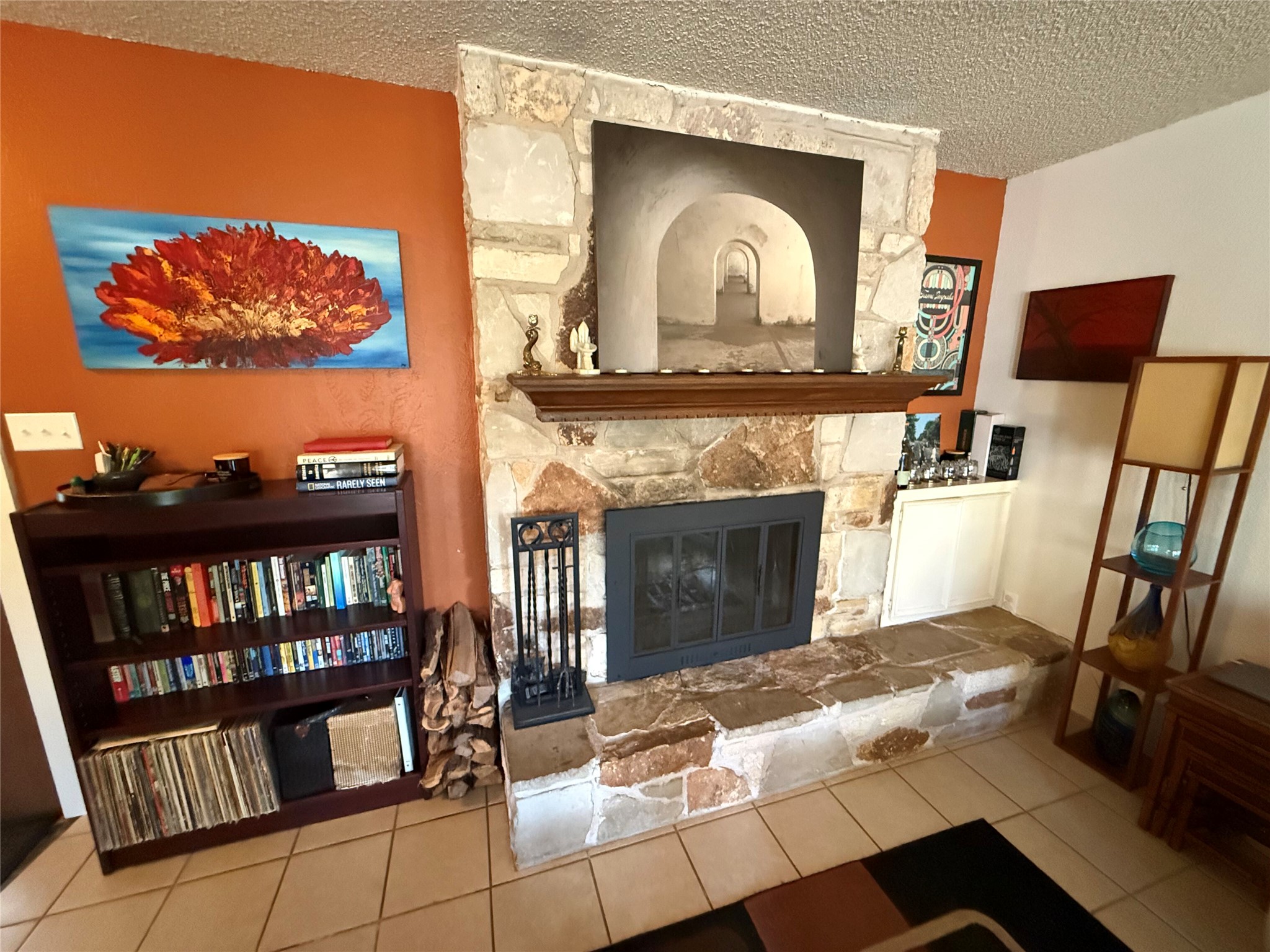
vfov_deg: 85.7
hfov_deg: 102.1
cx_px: 635
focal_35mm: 14
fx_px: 514
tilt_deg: -12.0
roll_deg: +0.0
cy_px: 476
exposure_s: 1/60
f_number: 2.2
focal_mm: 2.22
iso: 1250
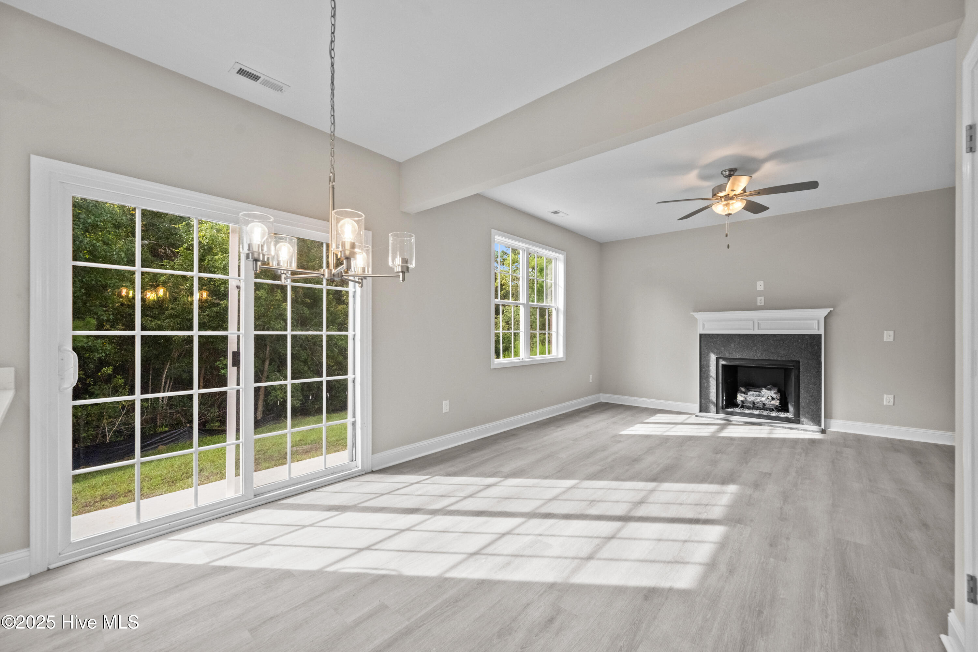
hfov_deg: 104.3
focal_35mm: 14
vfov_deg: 81.2
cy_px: 326
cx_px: 489
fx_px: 380
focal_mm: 14
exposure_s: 1/40
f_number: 7.1
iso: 640
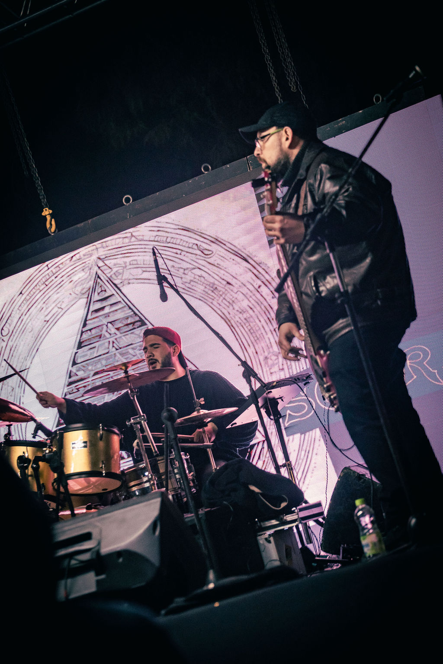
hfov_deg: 14.9
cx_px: 222
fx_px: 1697
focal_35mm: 92
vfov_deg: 22.1
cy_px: 332
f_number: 4.5
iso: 2000
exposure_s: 1/200
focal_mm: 92
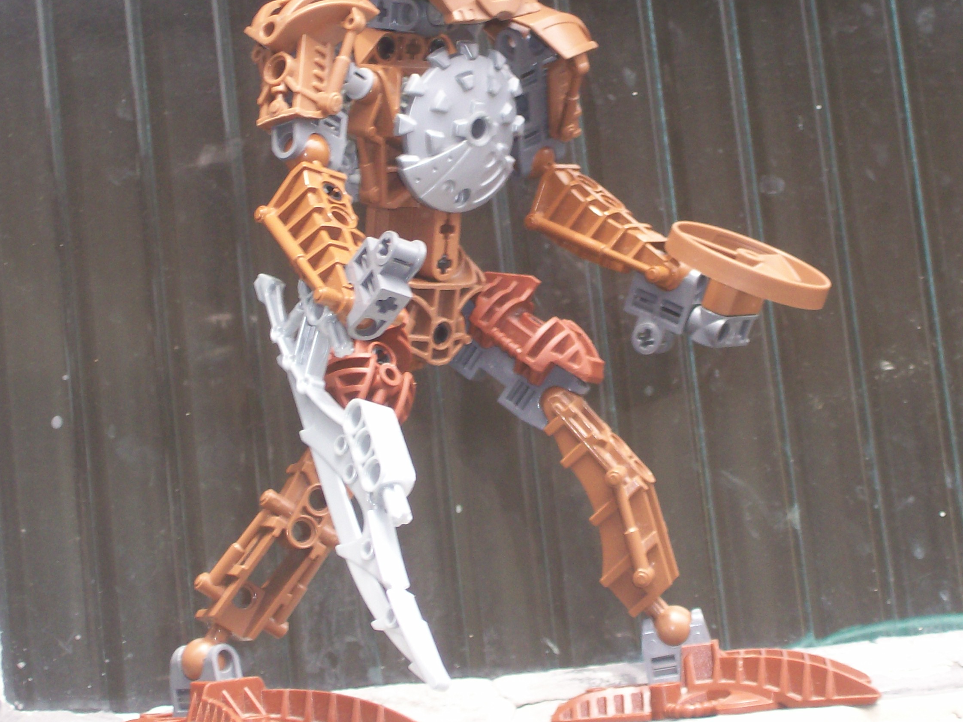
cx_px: 488
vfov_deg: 12.4
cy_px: 243
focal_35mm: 119
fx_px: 3310
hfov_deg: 16.6
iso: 80
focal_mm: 14.3
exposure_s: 1/109
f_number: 4.3
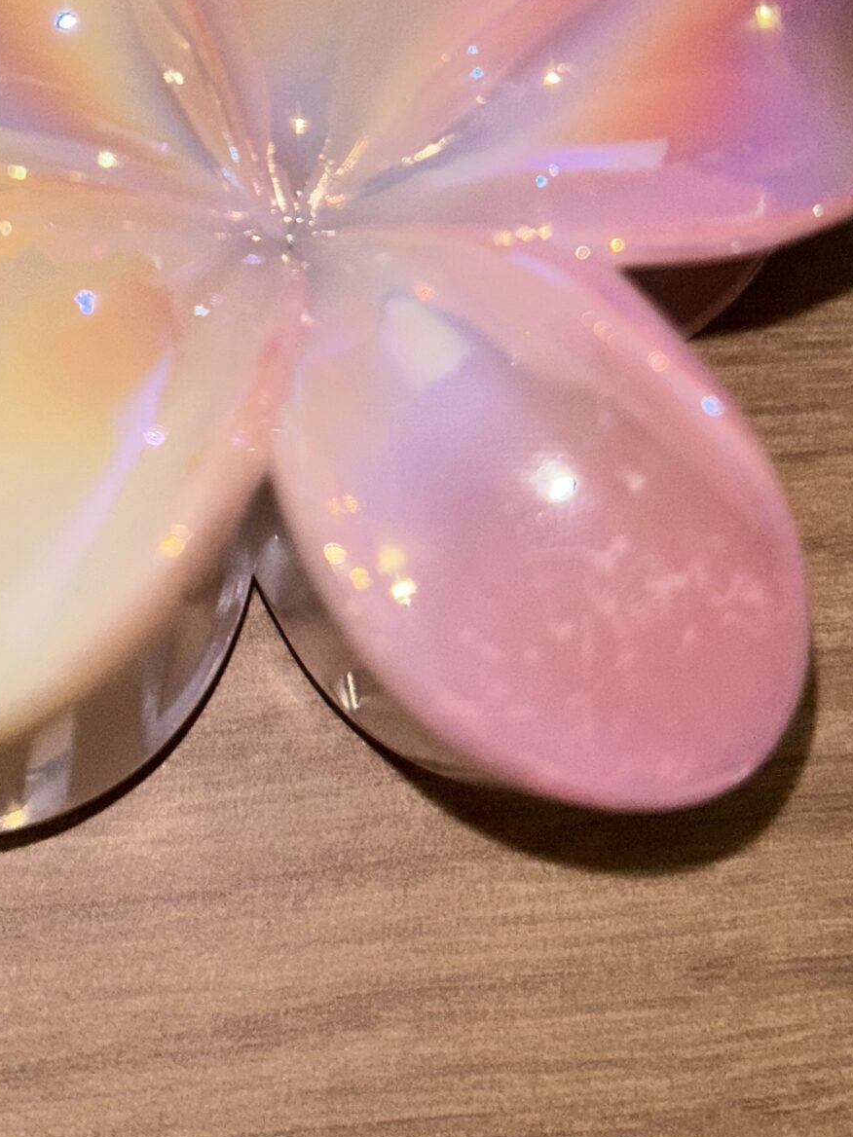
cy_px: 193
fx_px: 1873
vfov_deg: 32.6
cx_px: 305
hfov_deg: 25.6
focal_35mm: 57
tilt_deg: -70.6
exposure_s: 1/80
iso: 32
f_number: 1.5
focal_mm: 5.7
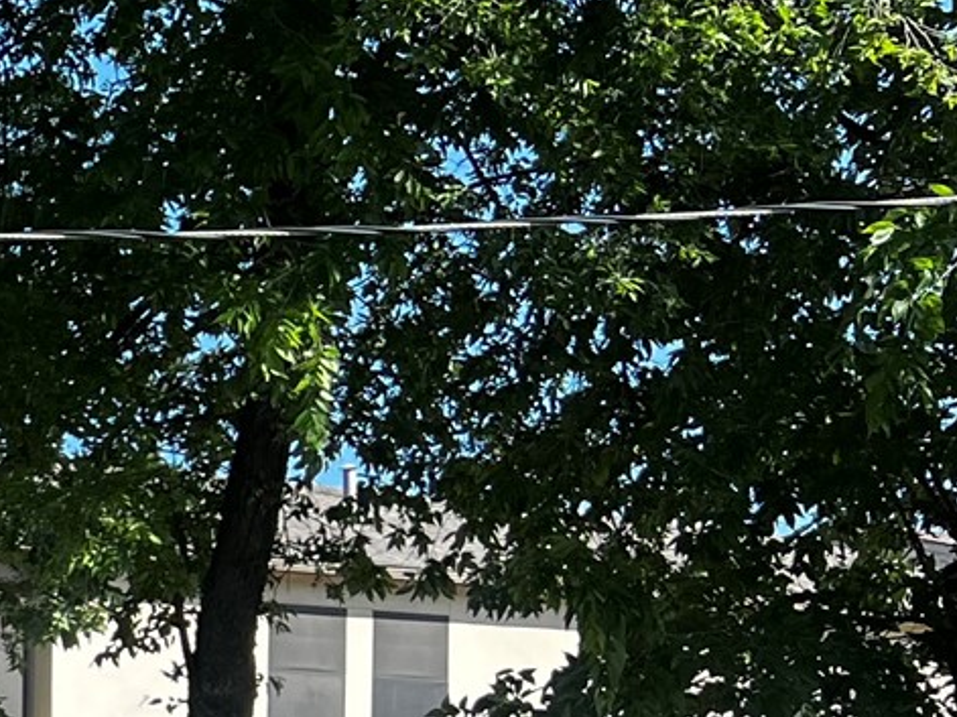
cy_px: 989
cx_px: -1018
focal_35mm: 113
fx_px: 3123
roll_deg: -1.8
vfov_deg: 12.6
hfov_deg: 14.3
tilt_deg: +0.6
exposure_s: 1/1808
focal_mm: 5.7
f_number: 1.5
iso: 50
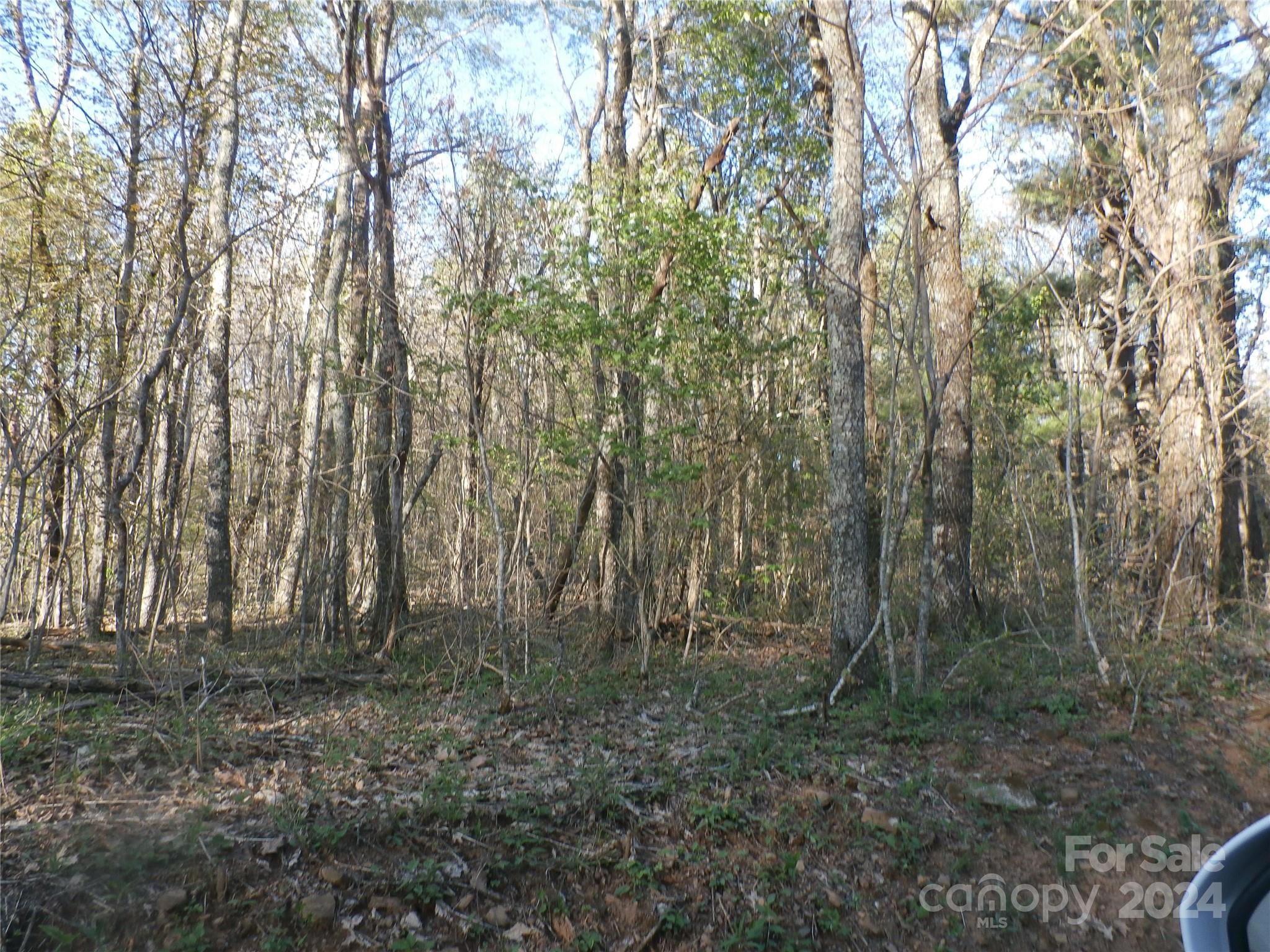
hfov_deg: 69.4
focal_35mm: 25
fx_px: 917
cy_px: 476
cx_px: 635
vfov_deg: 54.9
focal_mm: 4.5
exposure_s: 1/80
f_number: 3
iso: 100
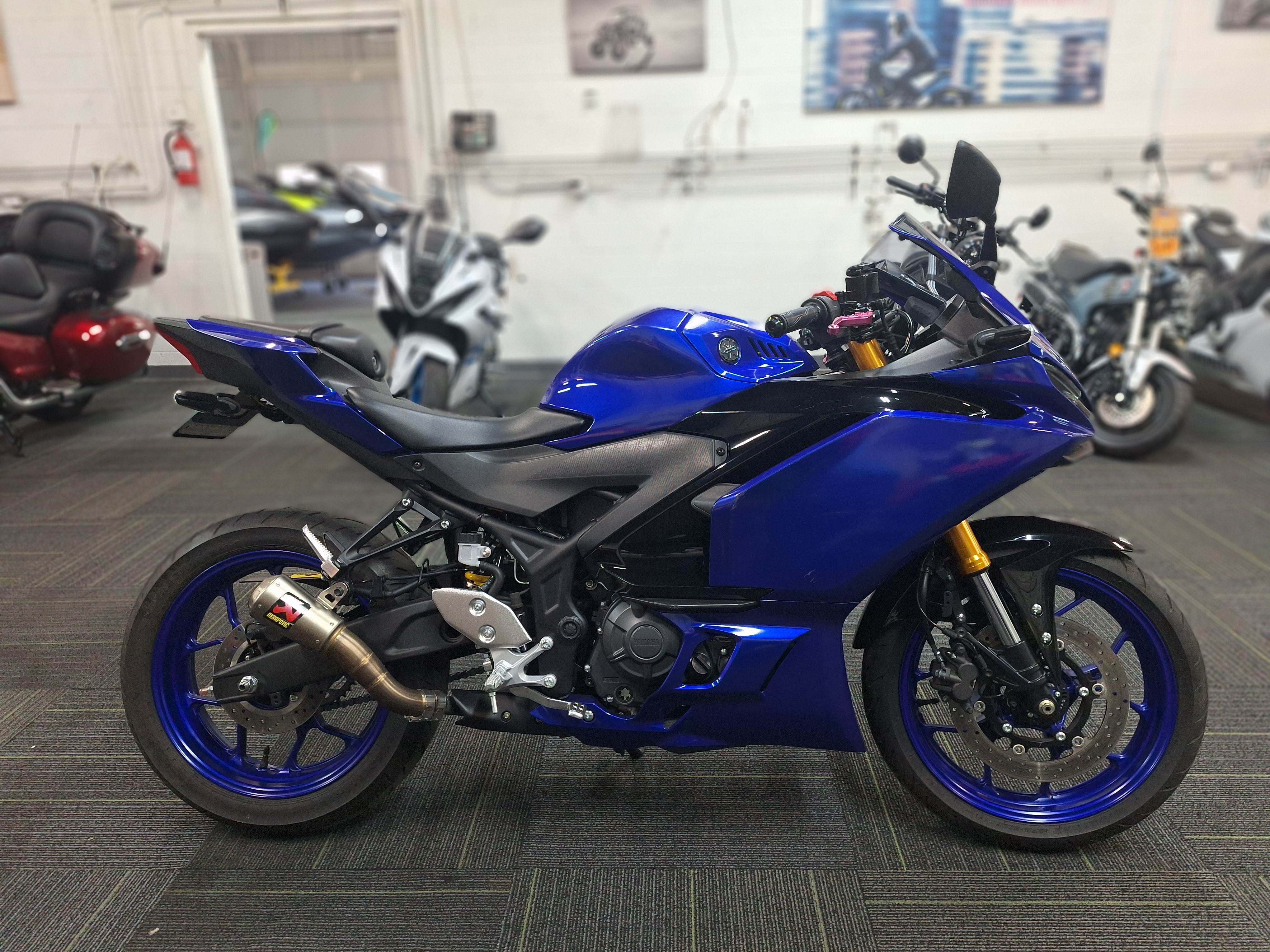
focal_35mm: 23
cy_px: 476
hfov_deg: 73.9
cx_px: 635
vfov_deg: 58.9
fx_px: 844
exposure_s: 1/40
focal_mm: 5.54
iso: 125
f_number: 1.8
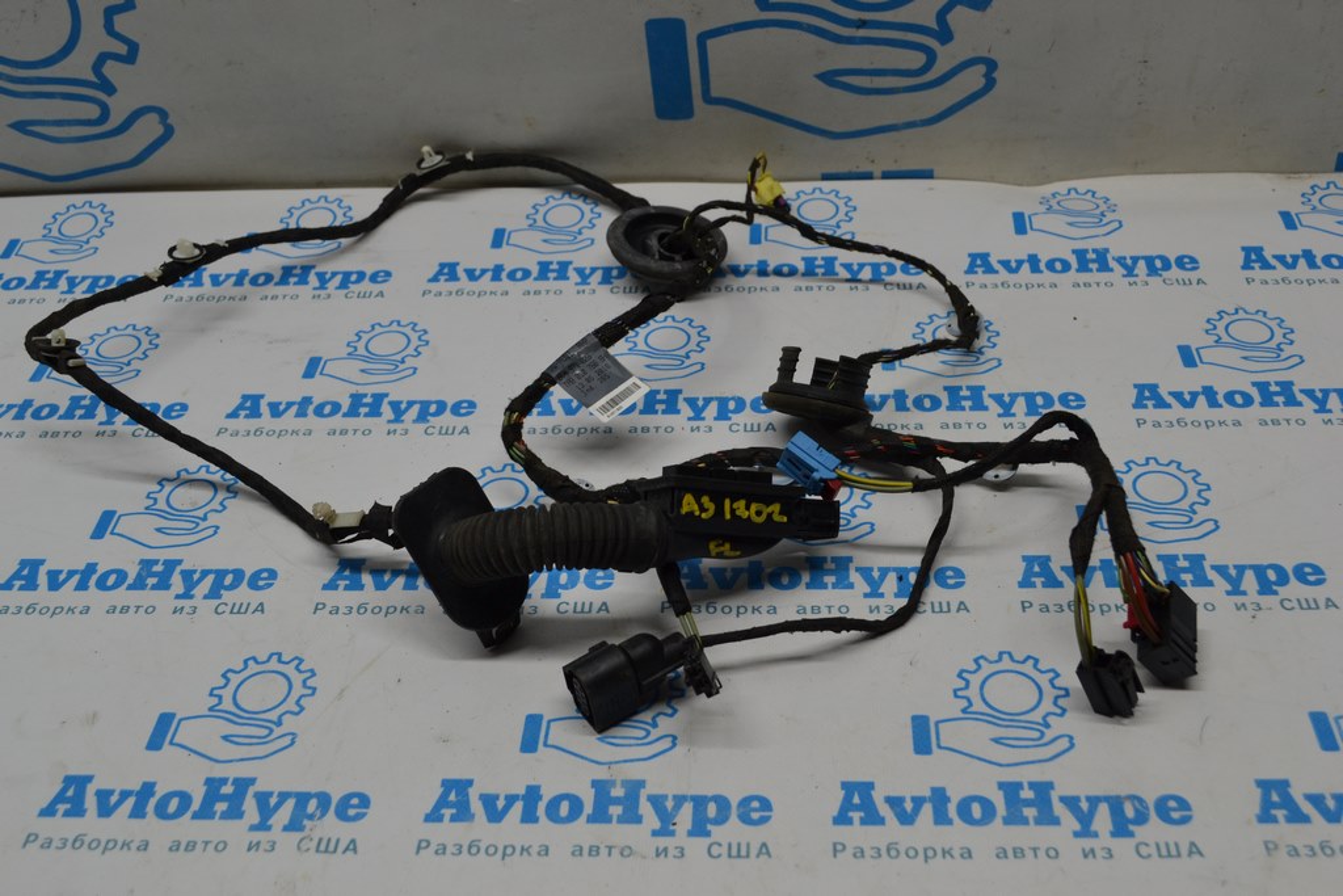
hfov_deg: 49.5
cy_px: 448
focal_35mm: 39
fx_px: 1455
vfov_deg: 34.2
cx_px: 672
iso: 360
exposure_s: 1/125
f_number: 5.6
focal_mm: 26
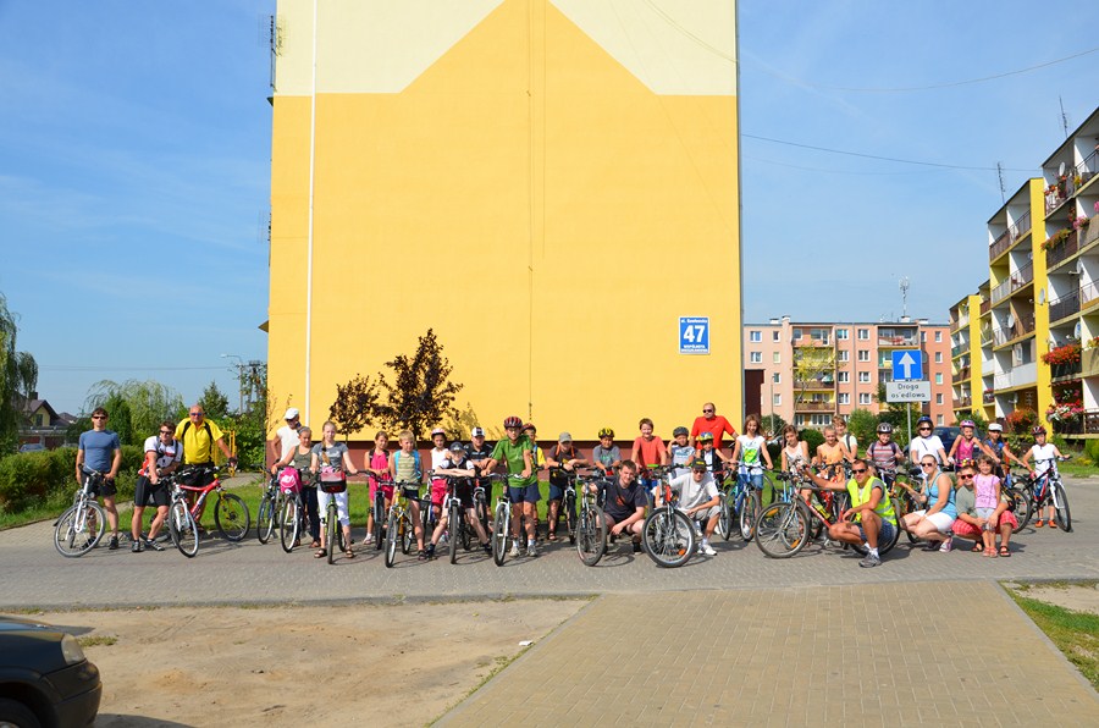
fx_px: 1005
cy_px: 364
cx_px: 550
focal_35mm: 33
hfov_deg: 57.3
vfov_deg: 39.8
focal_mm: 22
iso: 100
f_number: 9
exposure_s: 1/320
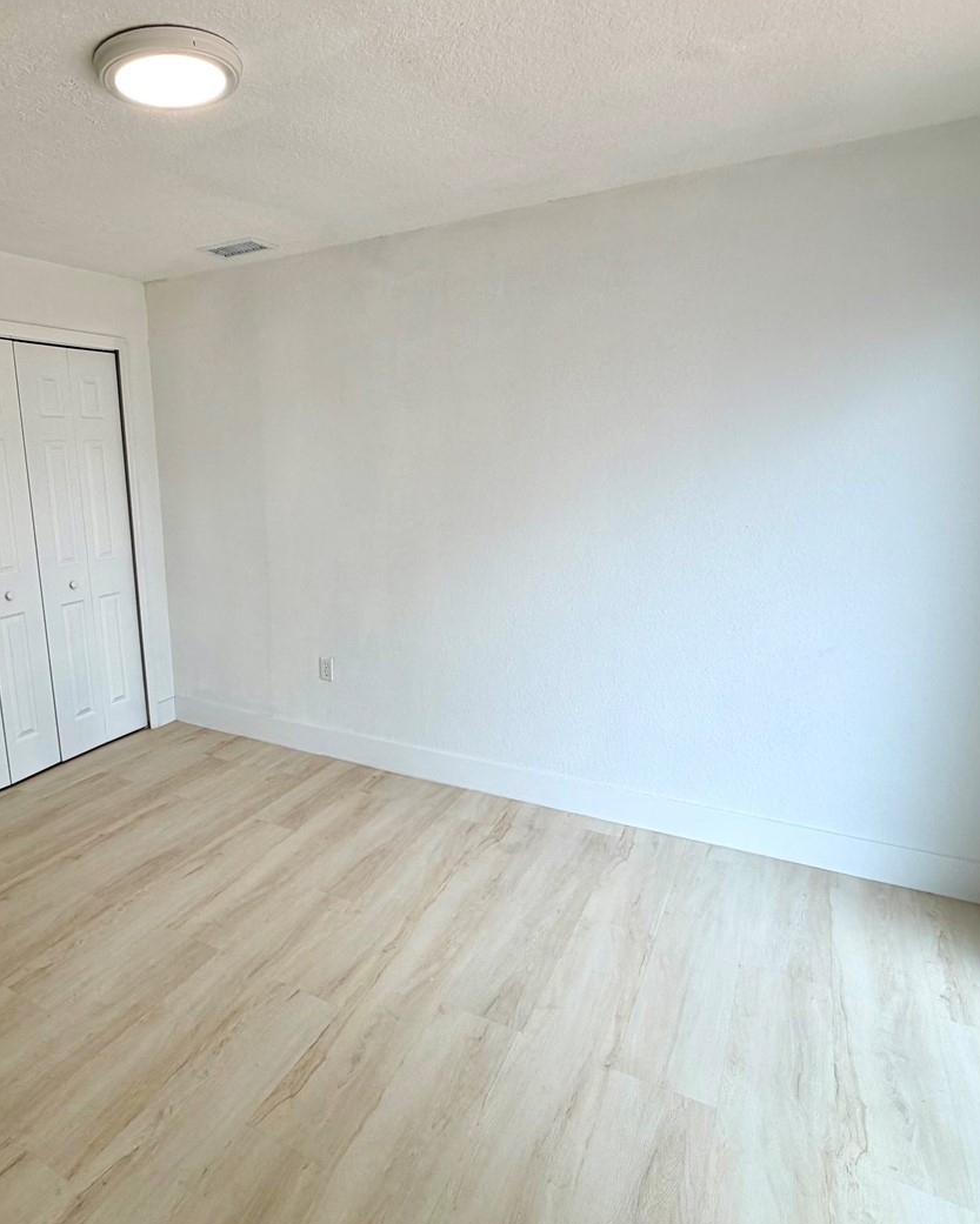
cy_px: 638
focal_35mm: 21
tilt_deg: -13.5
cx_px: 319
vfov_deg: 77.6
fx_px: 761
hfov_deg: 63.7
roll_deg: +1.7
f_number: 2.2
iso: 40
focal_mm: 2.22
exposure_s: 1/120
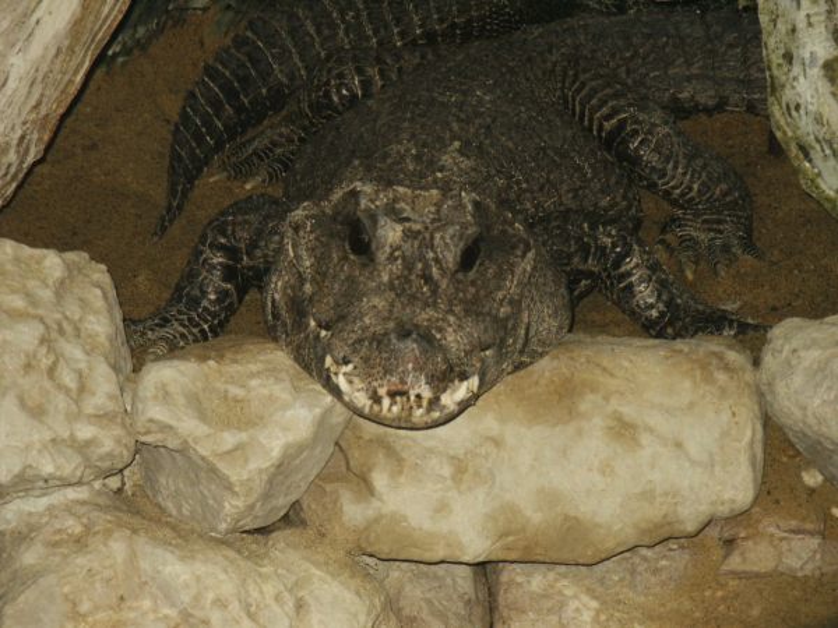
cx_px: 419
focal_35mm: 139
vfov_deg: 10.7
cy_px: 314
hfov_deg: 14.2
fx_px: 3365
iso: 200
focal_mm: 28.22
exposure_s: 1/125
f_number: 3.6
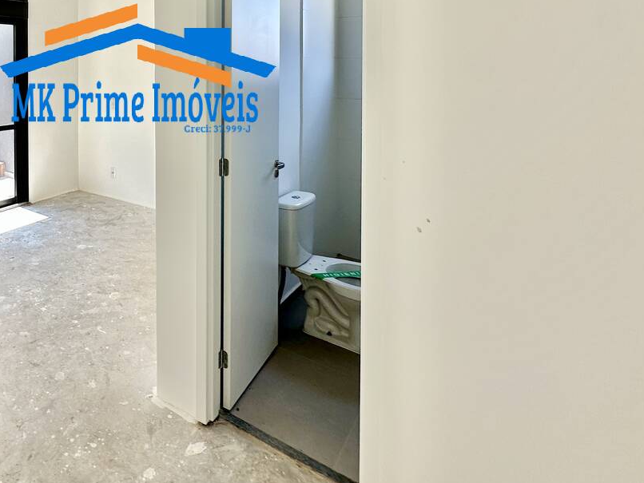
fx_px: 465
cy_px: 69
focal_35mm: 25
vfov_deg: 50.2
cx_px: 137
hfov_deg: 63.9
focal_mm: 2.22
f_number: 2.2
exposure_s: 1/221
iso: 40
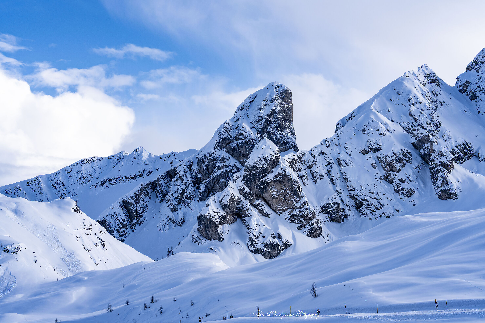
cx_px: 242
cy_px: 162
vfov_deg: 20.6
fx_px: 889
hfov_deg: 30.5
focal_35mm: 66
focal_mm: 66
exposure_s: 1/640
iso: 320
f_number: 8
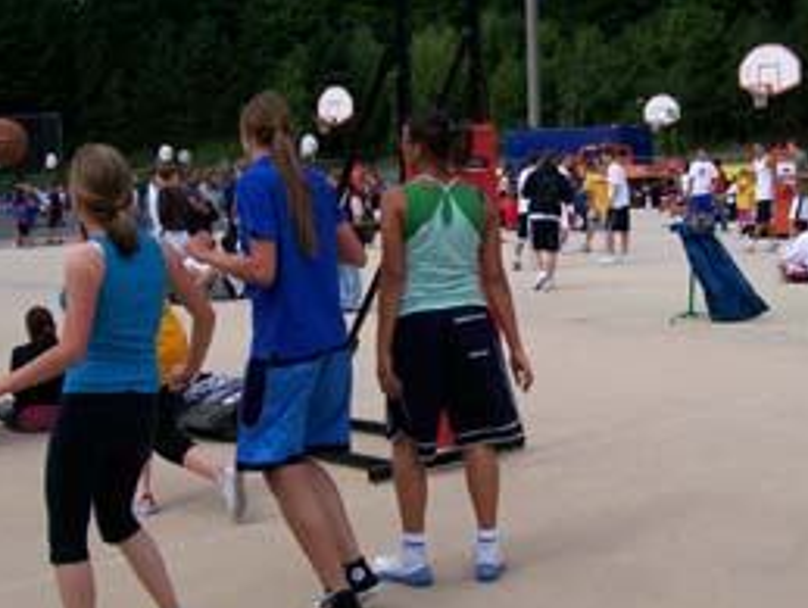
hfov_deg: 32.4
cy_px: 271
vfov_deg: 24.9
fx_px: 1379
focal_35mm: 59
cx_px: 540
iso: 80
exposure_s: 1/458
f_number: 5.1
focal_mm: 5.6
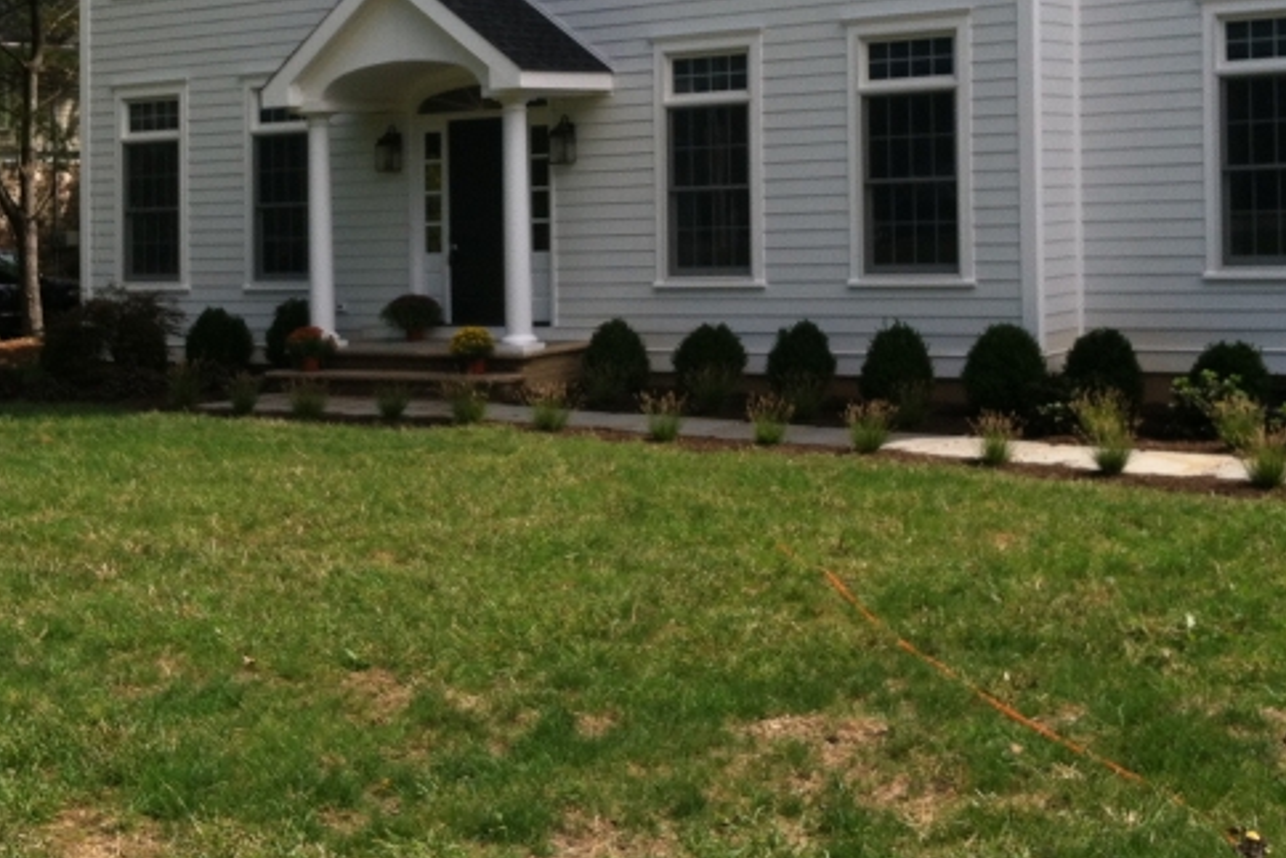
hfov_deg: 33.4
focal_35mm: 60
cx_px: 579
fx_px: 2144
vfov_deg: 22.3
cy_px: 158
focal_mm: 3.85
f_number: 2.8
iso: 80
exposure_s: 1/732
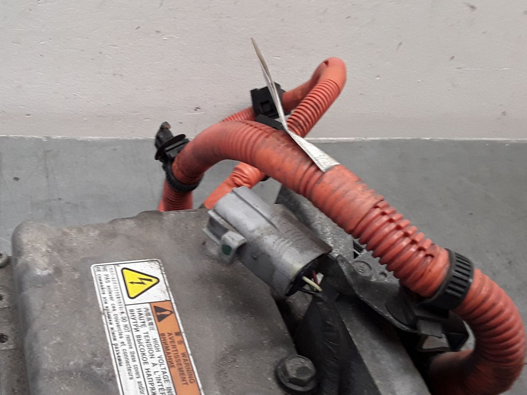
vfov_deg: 32.5
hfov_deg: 41.9
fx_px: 670
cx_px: 144
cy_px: 277
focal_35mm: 44
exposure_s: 1/100
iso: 50
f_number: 1.9
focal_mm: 2.91
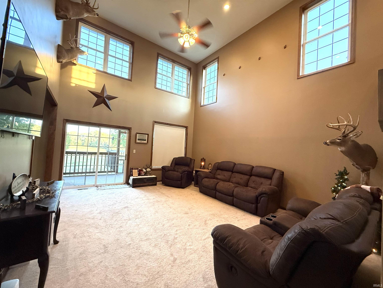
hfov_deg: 102.1
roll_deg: -3.3
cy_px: 144
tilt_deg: +1.7
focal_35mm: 14
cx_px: 192
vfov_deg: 85.7
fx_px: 155
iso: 400
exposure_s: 1/60
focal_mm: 2.22
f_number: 2.2
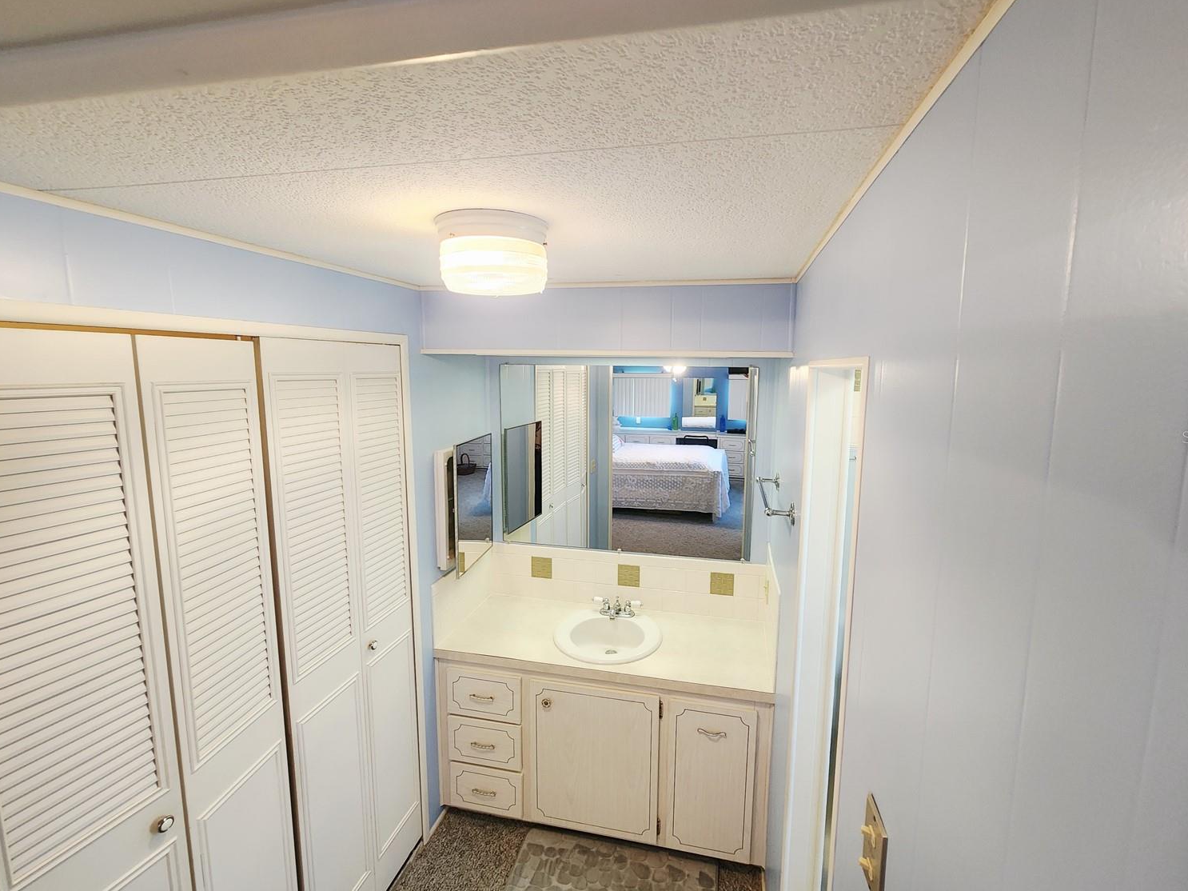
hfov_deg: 102.0
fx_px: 480
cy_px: 437
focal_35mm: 14
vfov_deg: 85.6
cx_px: 618
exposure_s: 1/60
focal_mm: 2.2
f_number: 2.2
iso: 250
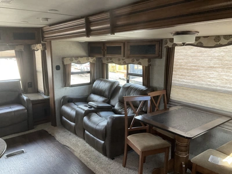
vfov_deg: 48.2
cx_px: 116
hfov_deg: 61.7
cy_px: 87
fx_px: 194
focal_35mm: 29
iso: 100
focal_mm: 3
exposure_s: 1/60
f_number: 1.8
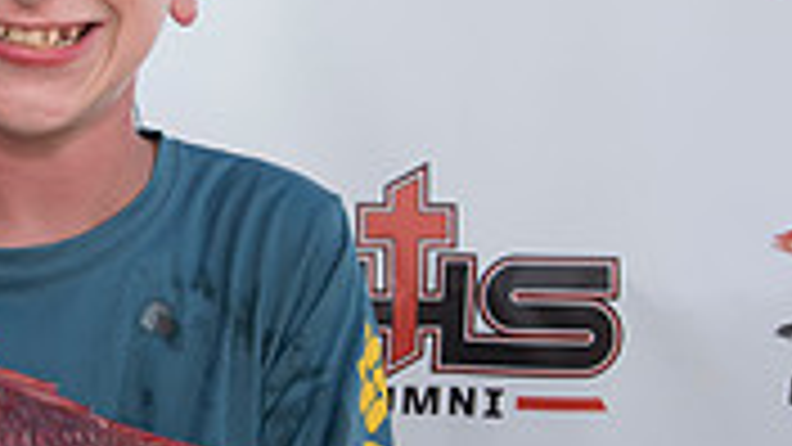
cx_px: 18
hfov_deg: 22.8
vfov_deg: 13.4
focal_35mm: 90
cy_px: 151
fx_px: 1890
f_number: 7.1
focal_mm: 26
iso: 250
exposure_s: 1/500
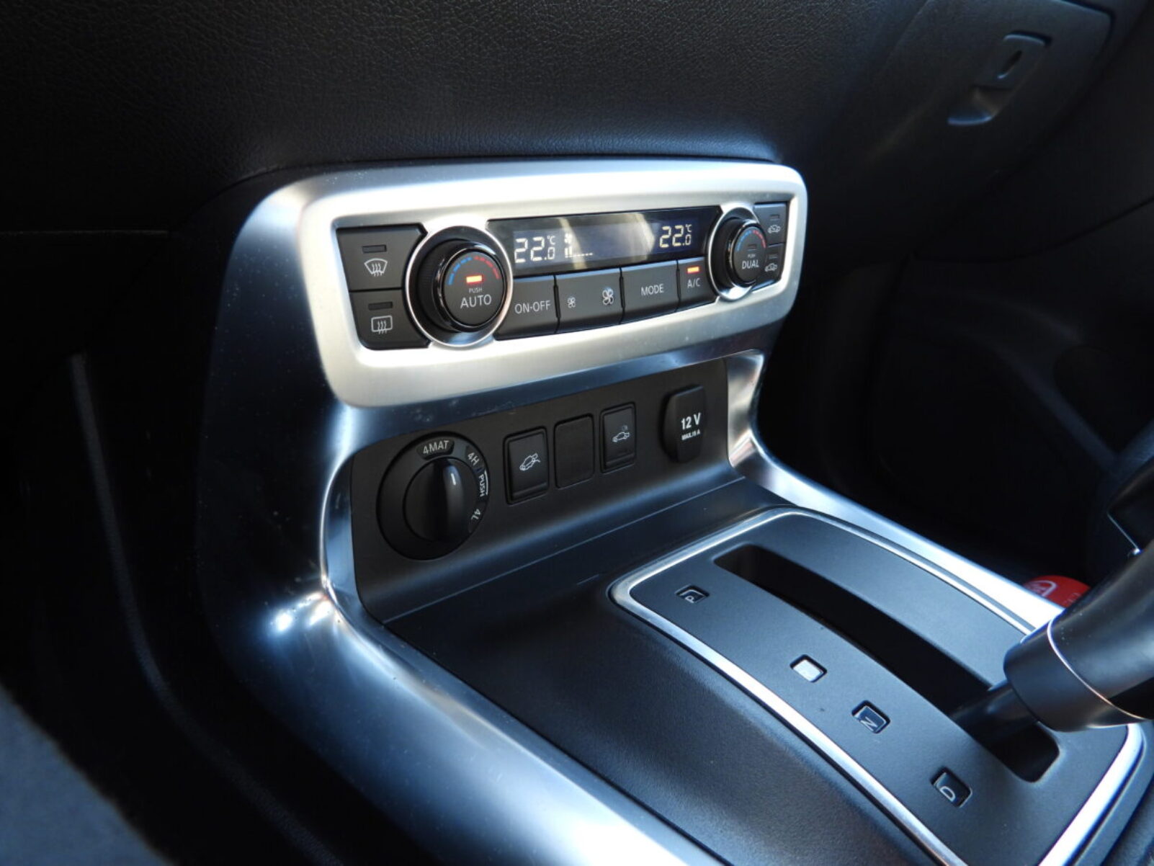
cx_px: 577
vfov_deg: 56.8
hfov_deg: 71.6
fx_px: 800
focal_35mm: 24
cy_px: 433
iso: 180
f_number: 2.8
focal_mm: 4.3
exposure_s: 1/30
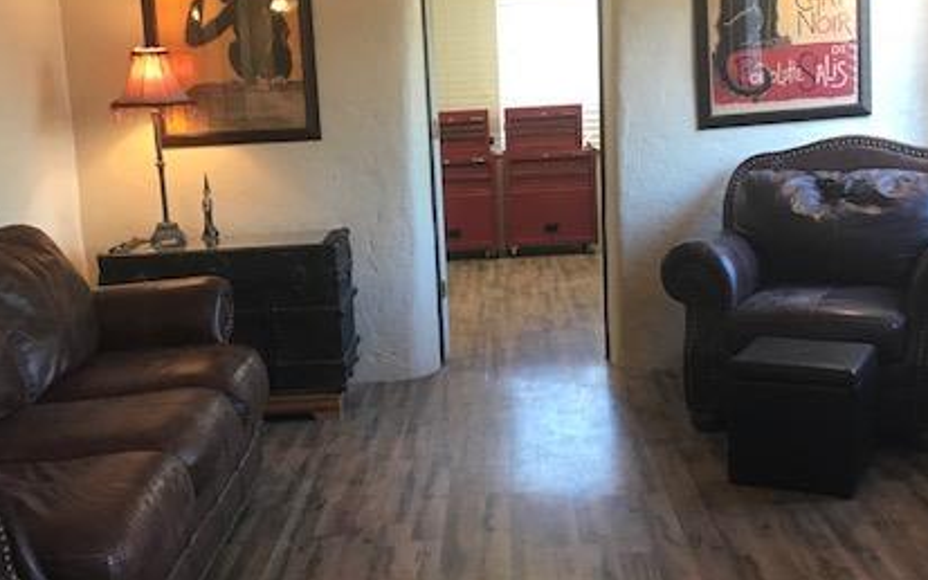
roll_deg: +3.2
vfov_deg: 28.0
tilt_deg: -10.5
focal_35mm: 46
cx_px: 449
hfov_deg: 43.5
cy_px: 294
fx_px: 1163
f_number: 1.8
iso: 40
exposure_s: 1/17
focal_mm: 3.99
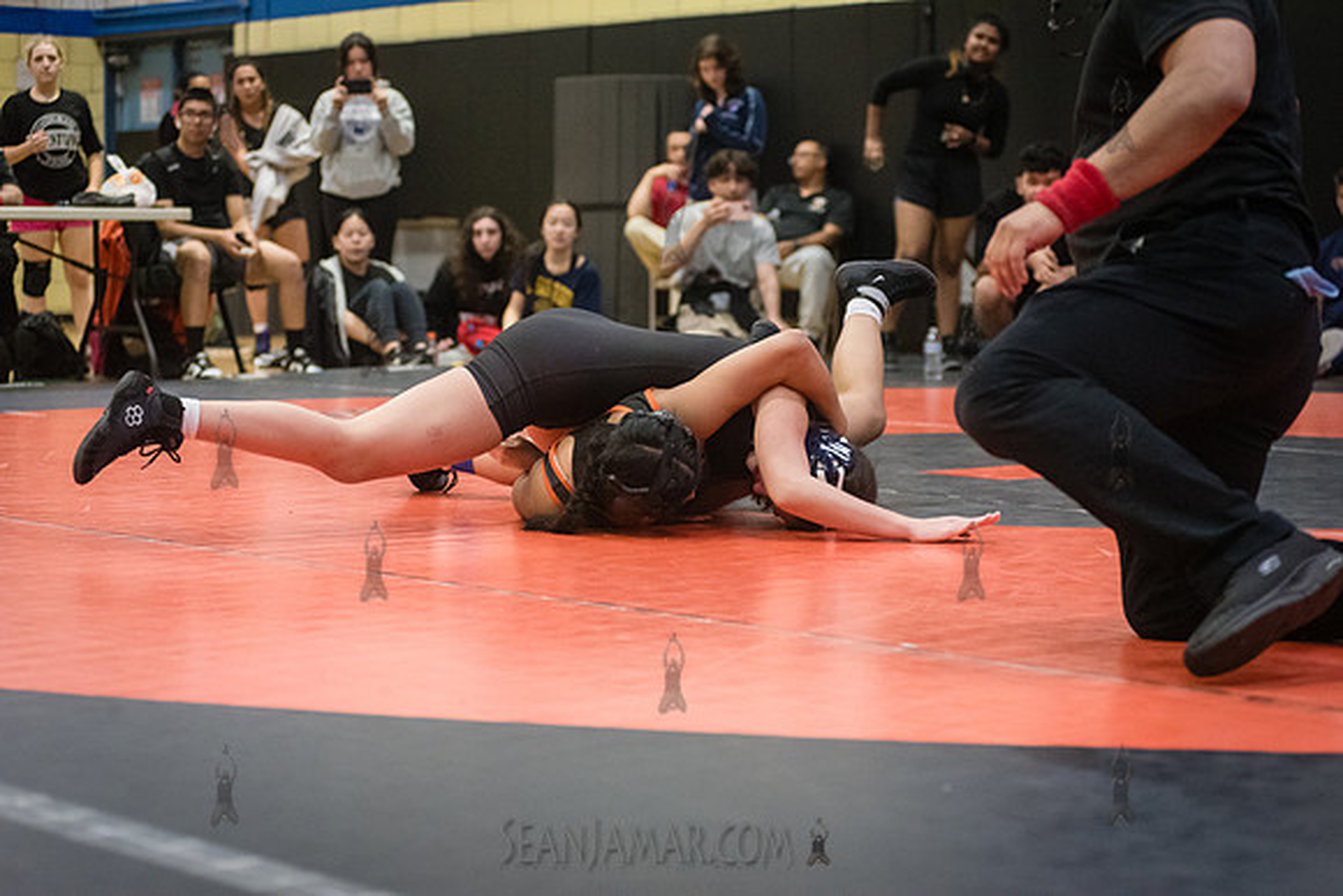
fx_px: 2985
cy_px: 448
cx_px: 672
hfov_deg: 25.4
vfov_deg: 17.1
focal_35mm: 80
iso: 8000
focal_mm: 80
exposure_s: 1/400
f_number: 3.5
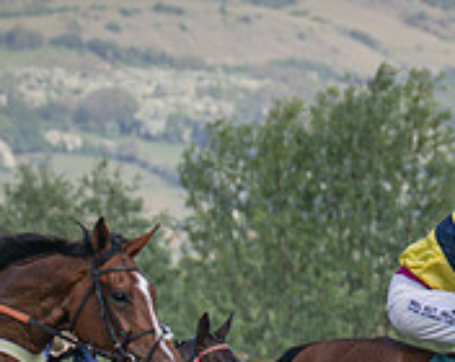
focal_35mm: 559
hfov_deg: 3.5
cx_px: 454
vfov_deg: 2.8
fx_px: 7511
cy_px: 488
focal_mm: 98
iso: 400
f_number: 4
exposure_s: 1/2500
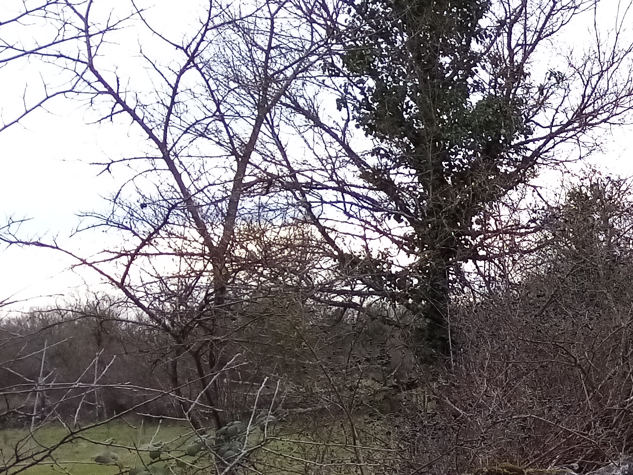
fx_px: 1408
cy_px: 398
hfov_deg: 21.7
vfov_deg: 18.9
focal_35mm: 77
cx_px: 917
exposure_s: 1/238
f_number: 1.8
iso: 108
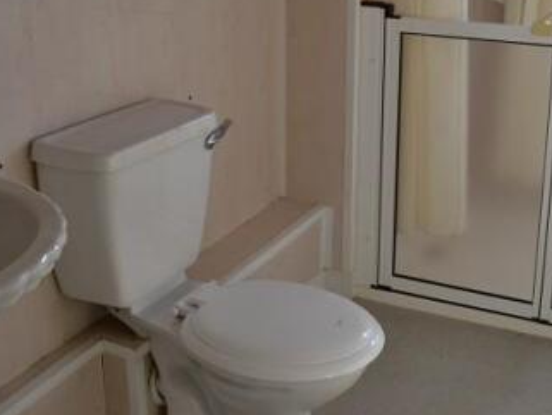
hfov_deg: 36.1
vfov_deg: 27.2
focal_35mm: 53
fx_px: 845
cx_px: 297
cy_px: 104
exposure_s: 1/60
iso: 160
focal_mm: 18
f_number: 5.6
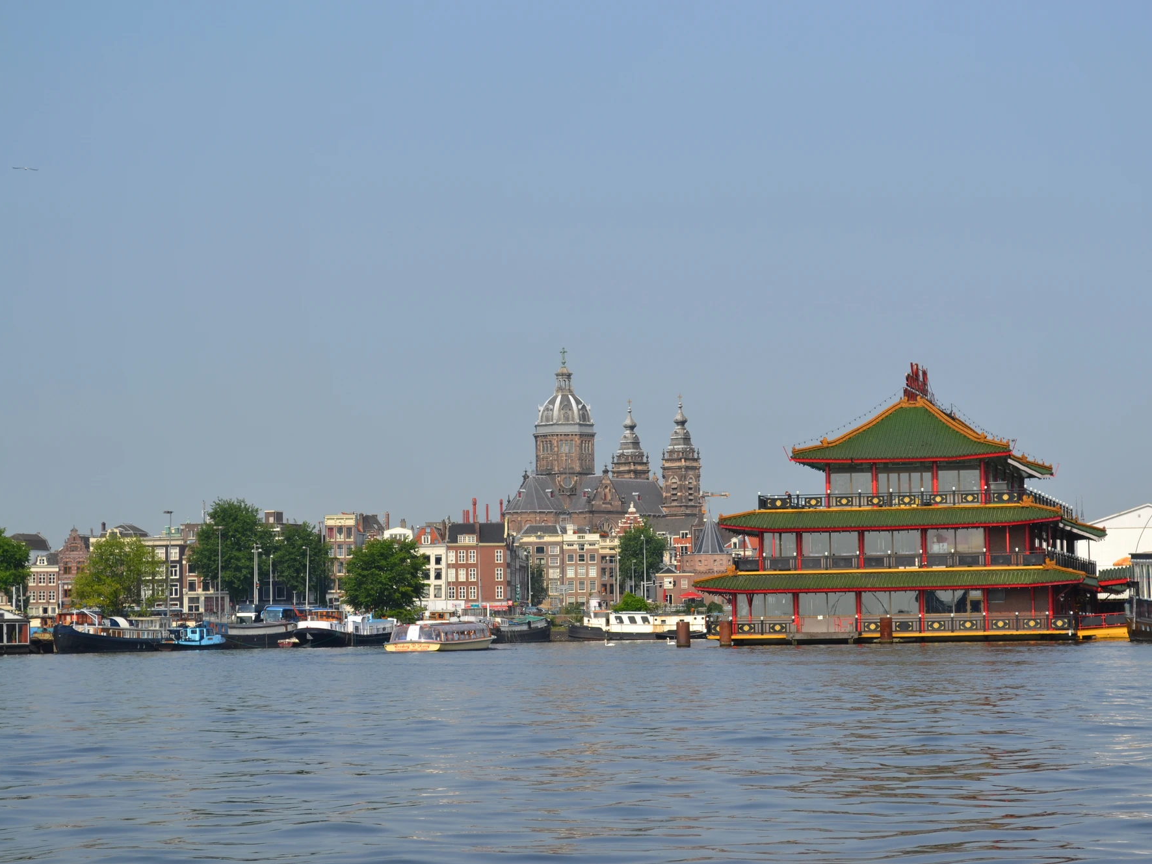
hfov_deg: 21.9
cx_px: 627
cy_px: 433
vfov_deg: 16.5
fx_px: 2980
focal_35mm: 90
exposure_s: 1/320
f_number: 9
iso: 100
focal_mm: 55
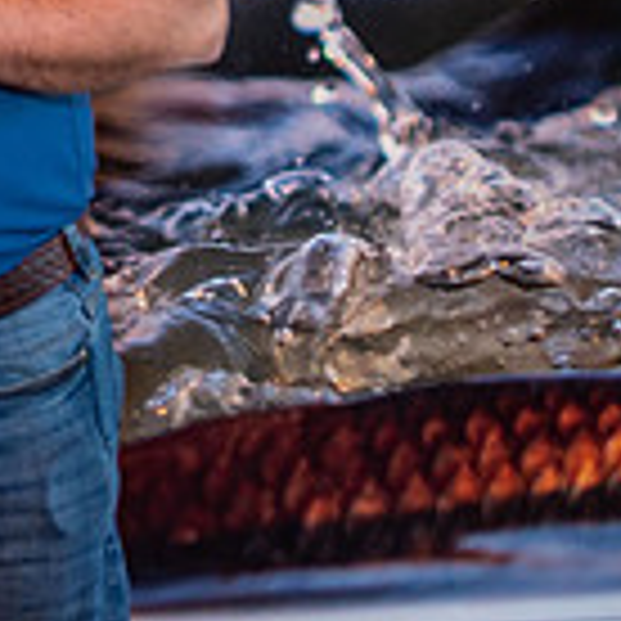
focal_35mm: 93
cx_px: -256
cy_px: -166
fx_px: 1888
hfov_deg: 17.2
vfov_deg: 17.6
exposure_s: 1/60
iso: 800
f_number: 2.8
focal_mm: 26
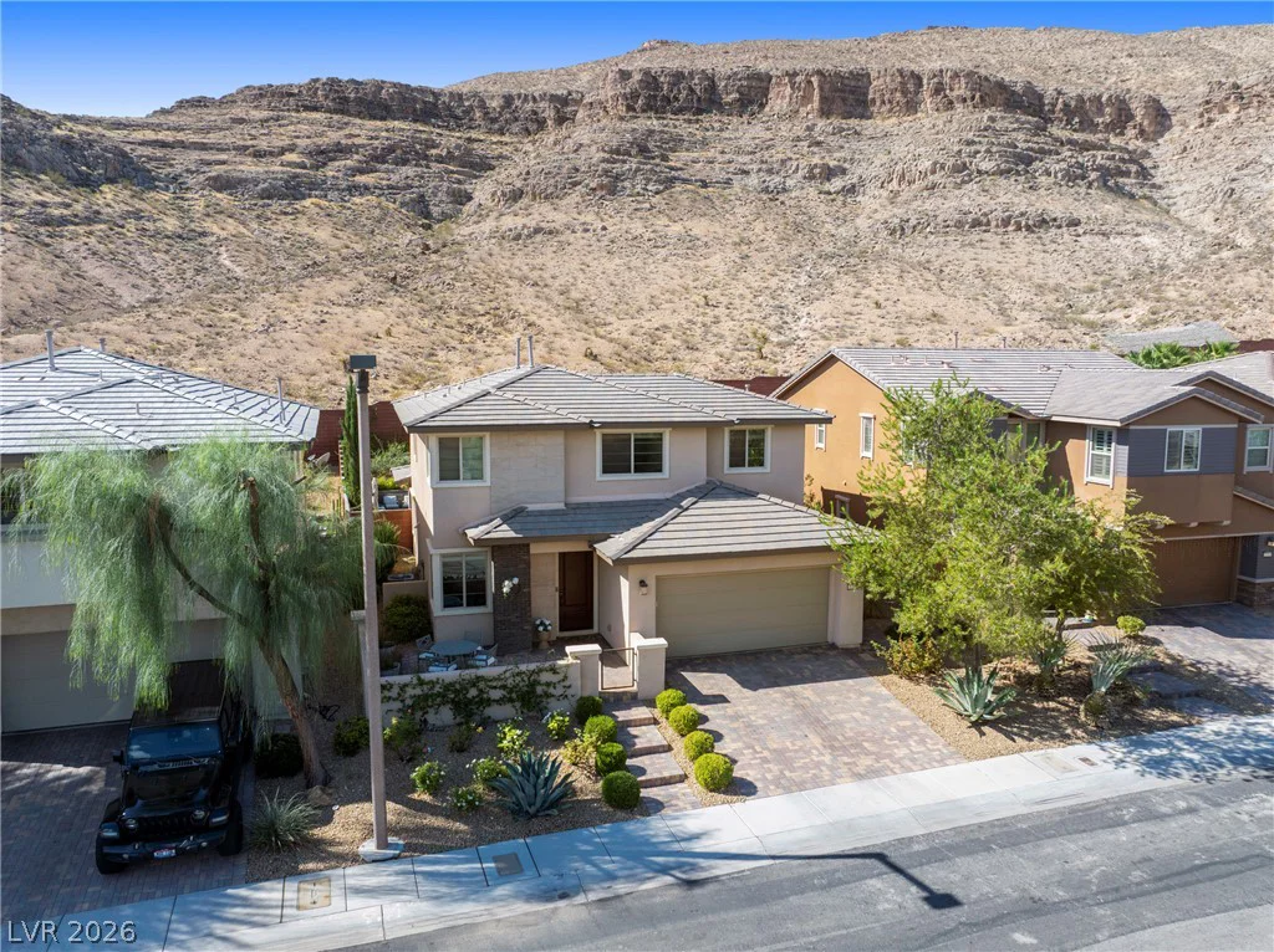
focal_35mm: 24
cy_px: 476
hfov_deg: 71.6
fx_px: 882
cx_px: 637
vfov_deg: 56.7
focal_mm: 12.29
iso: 100
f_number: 2.8
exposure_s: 1/160
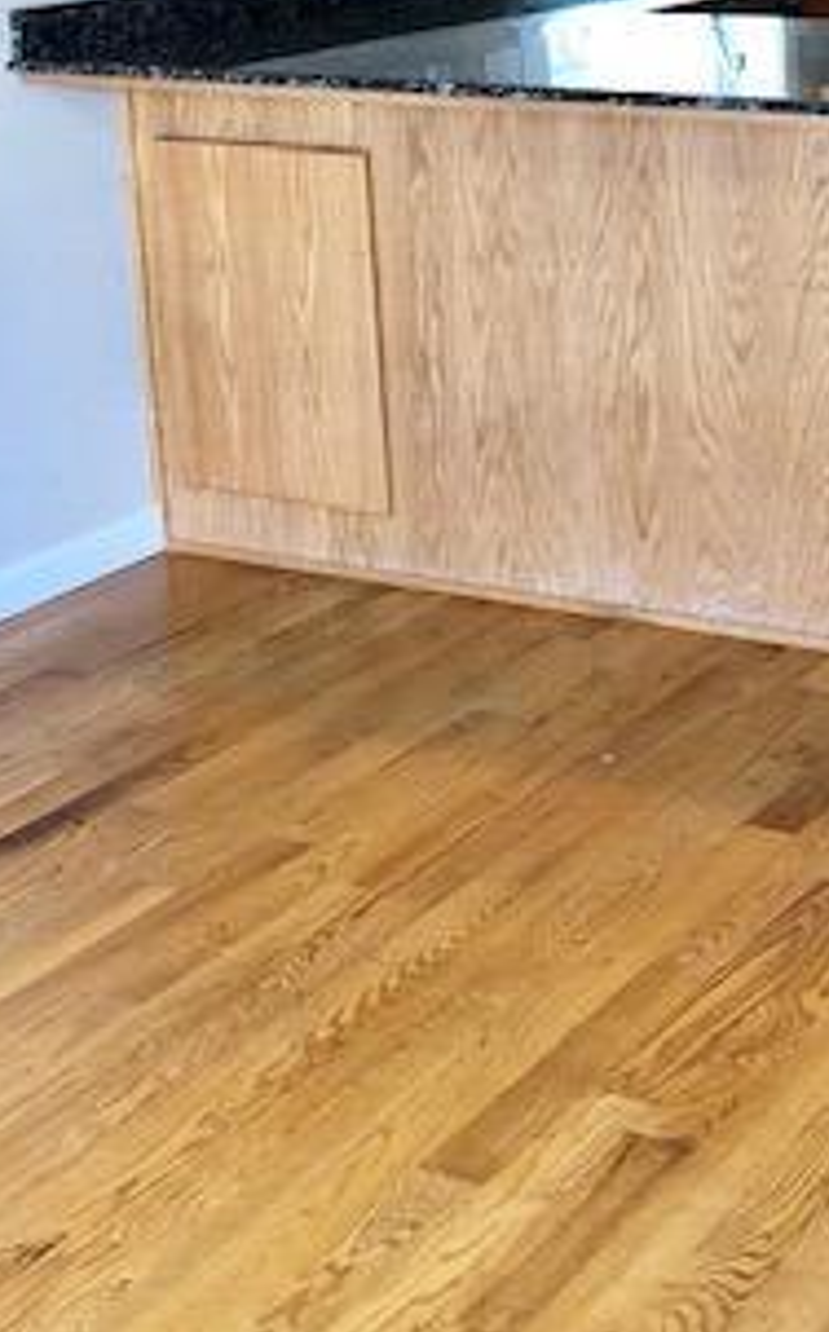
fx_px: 2284
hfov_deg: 19.3
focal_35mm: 63
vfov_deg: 31.1
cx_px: 1014
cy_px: 146
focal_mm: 4
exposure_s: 1/30
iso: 25
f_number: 1.8
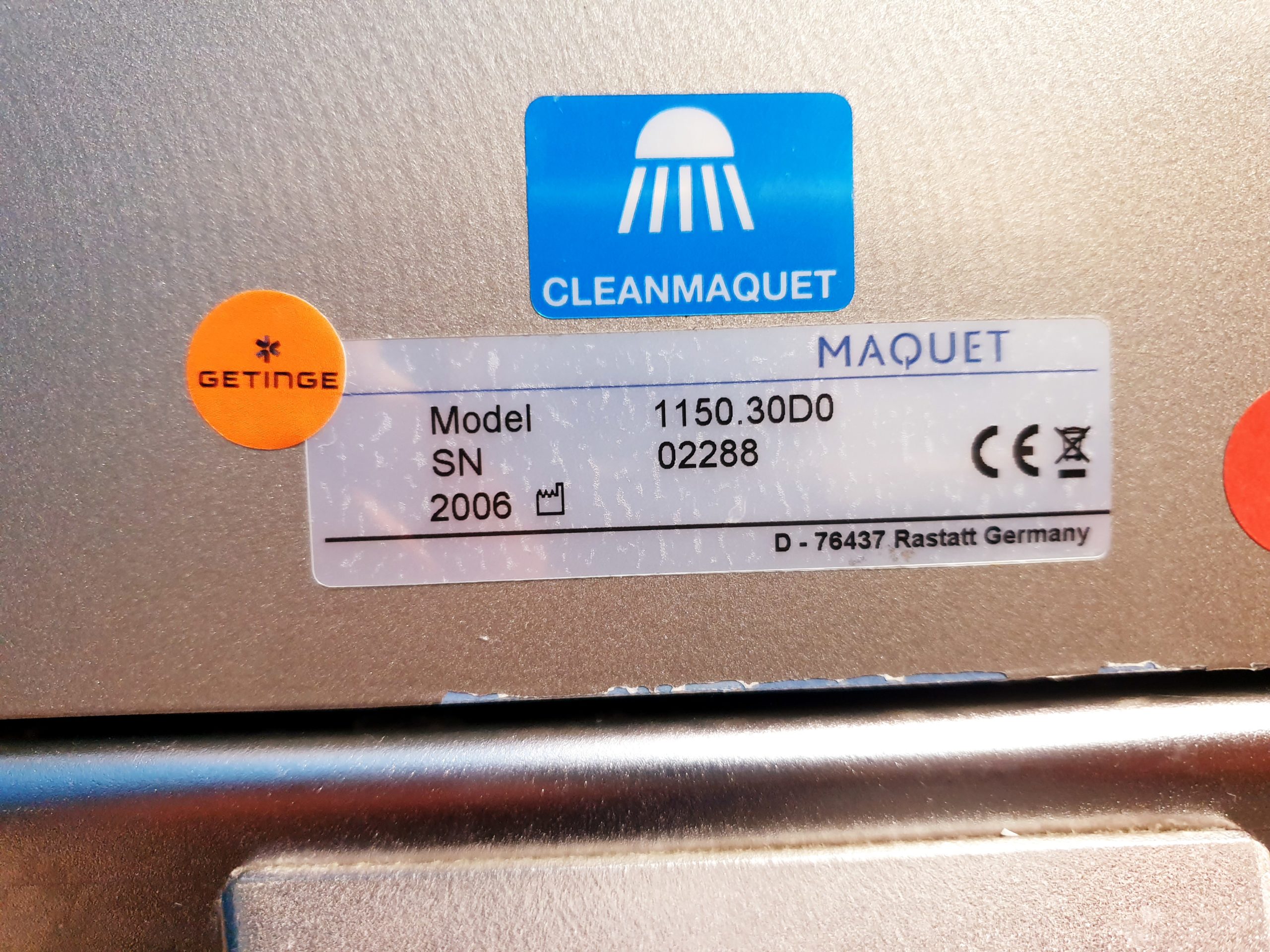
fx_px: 954
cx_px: 635
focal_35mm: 26
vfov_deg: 53.1
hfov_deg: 67.3
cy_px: 476
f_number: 1.5
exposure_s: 1/50
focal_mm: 4.3
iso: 250
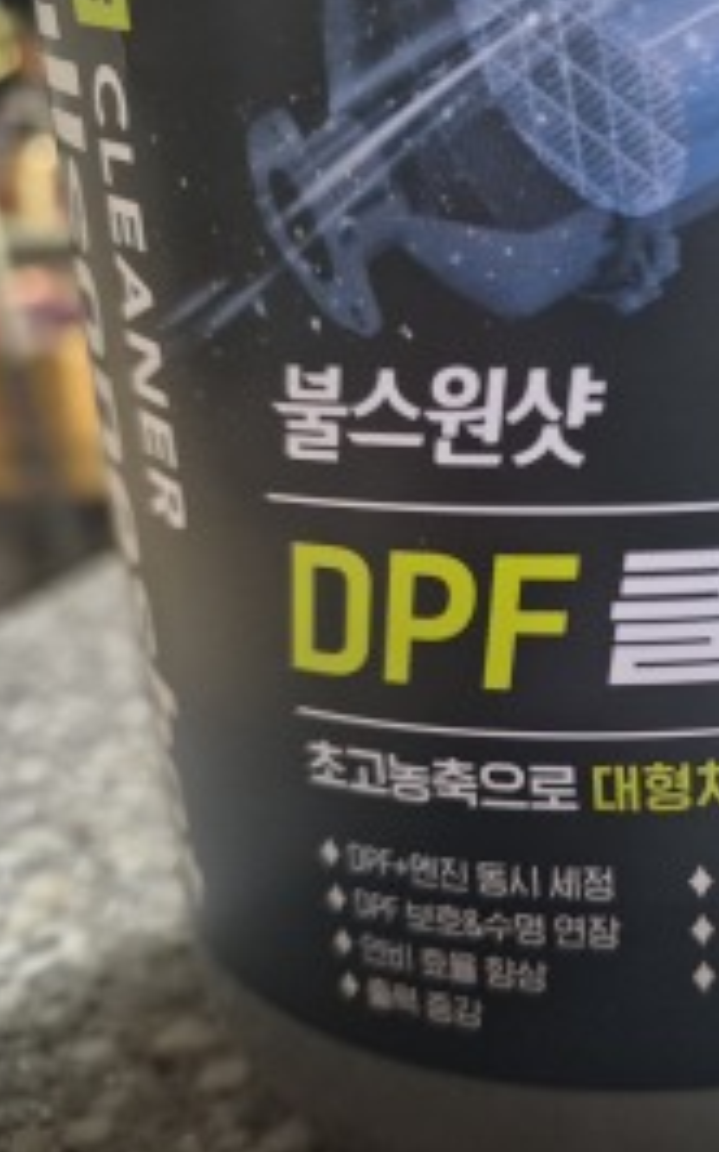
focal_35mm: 33
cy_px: 576
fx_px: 1036
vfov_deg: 58.2
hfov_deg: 34.9
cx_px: 710
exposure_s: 1/120
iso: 800
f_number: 1.8
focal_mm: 5.4
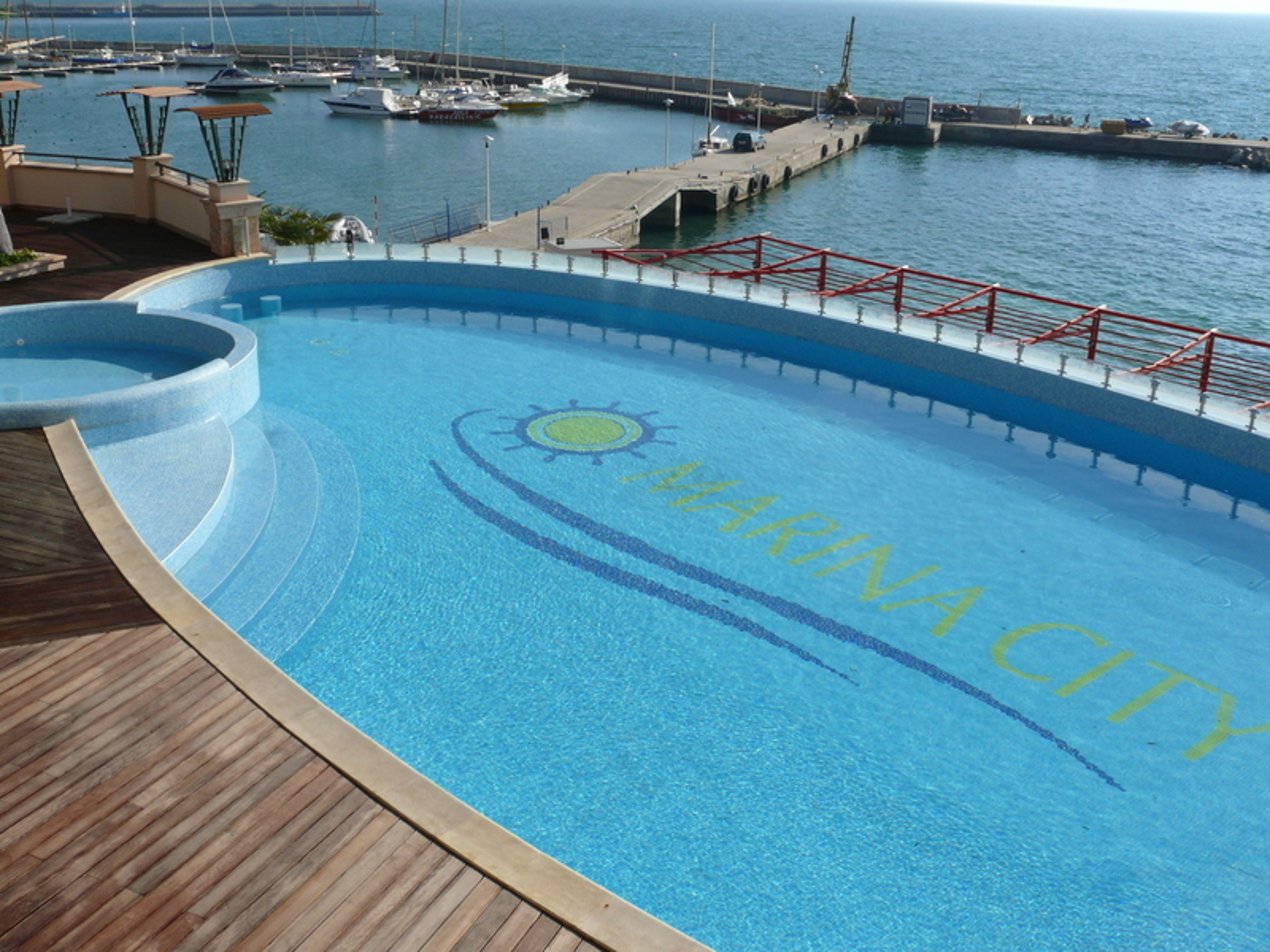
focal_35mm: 35
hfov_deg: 52.6
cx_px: 635
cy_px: 476
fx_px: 1284
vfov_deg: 40.7
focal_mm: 7.4
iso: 100
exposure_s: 1/500
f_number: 5.6
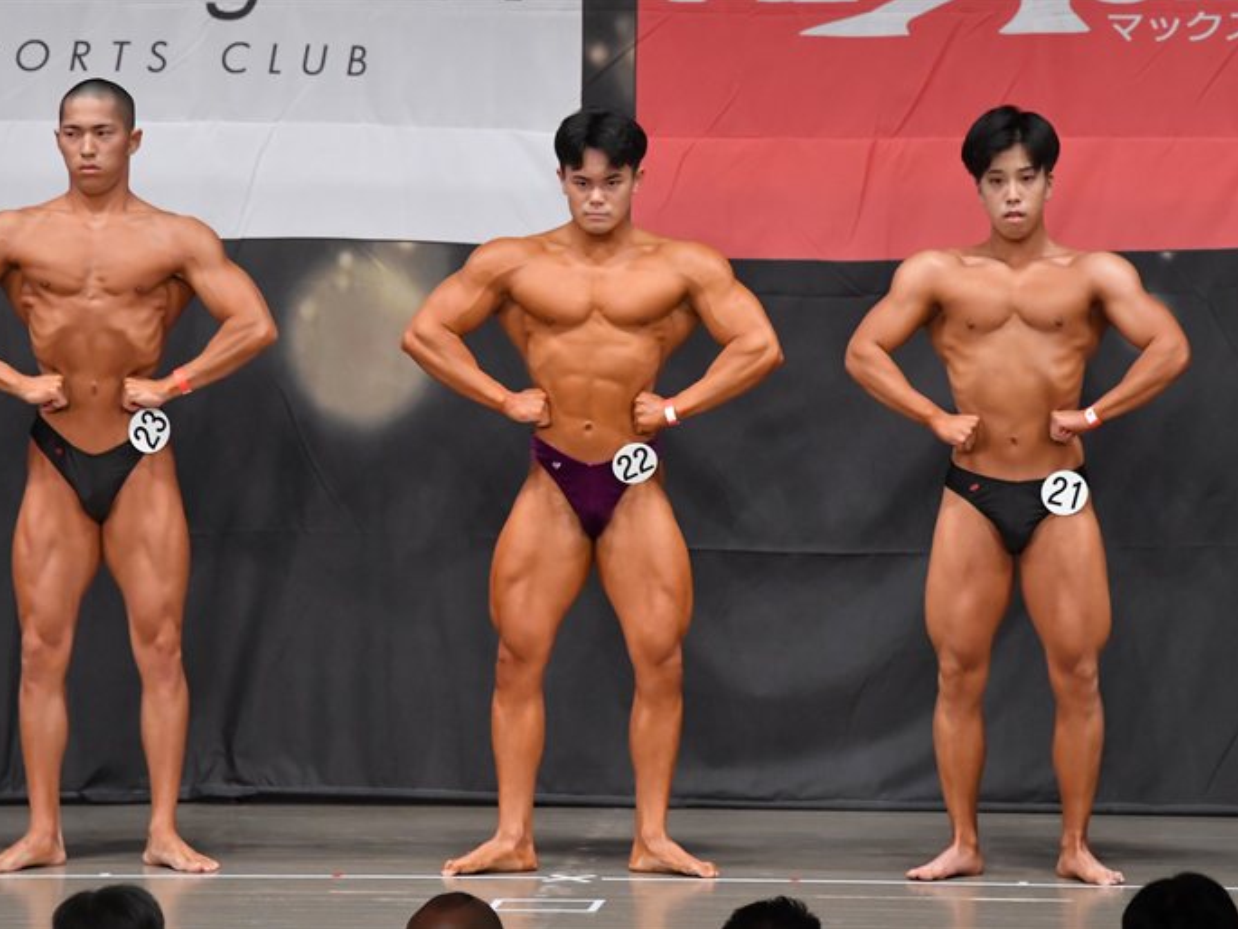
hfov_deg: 8.4
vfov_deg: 6.3
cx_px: 650
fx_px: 8442
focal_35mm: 236
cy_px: 464
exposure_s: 1/400
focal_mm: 145
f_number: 5.6
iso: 5000
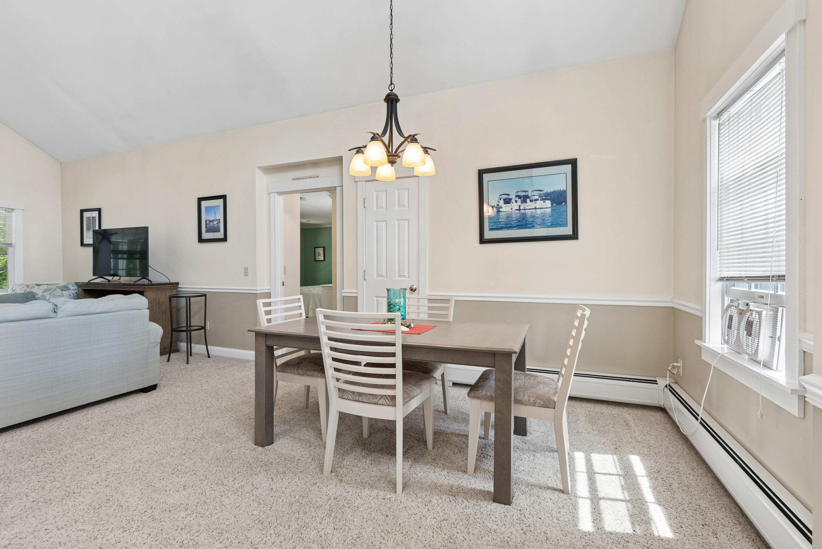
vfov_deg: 73.8
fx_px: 365
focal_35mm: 16
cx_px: 411
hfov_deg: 96.7
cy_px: 274
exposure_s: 1/25
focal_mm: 16
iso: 640
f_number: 7.1
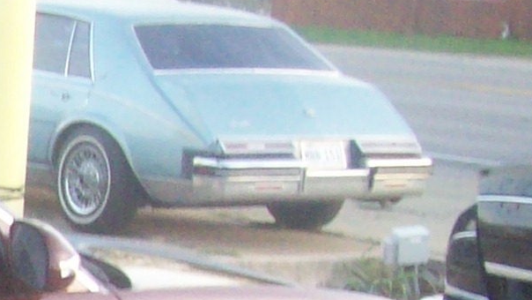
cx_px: -611
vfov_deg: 6.5
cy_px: 454
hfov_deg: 10.5
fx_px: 2610
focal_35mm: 185
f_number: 2.7
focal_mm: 6
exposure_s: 1/119
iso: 200
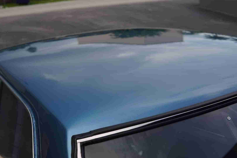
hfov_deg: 43.6
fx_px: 296
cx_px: 118
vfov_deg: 29.9
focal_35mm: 45
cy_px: 79
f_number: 4.5
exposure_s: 1/200
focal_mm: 30
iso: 100
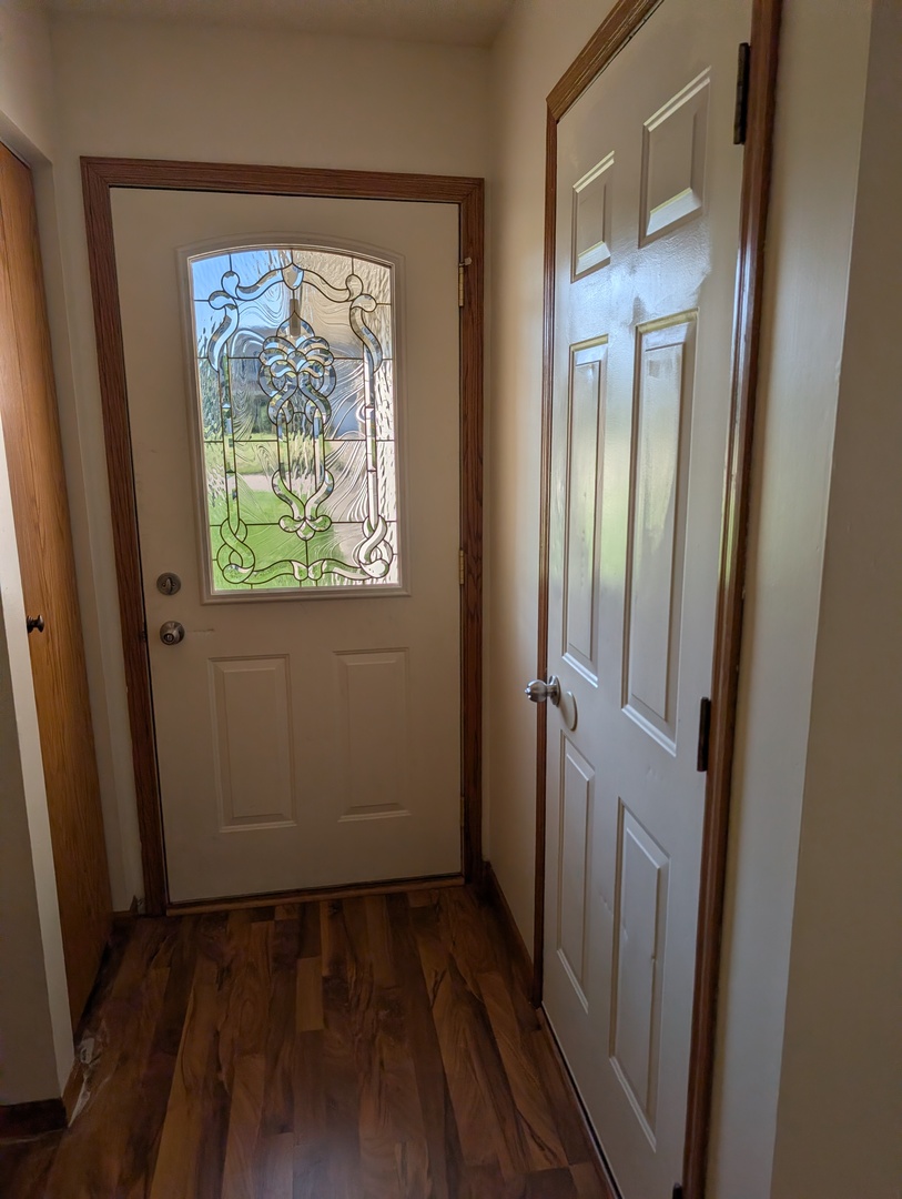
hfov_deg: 56.9
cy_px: 600
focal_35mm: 24
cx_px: 451
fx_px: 832
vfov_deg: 71.5
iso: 27
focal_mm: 6.9
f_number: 1.68
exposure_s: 1/2062
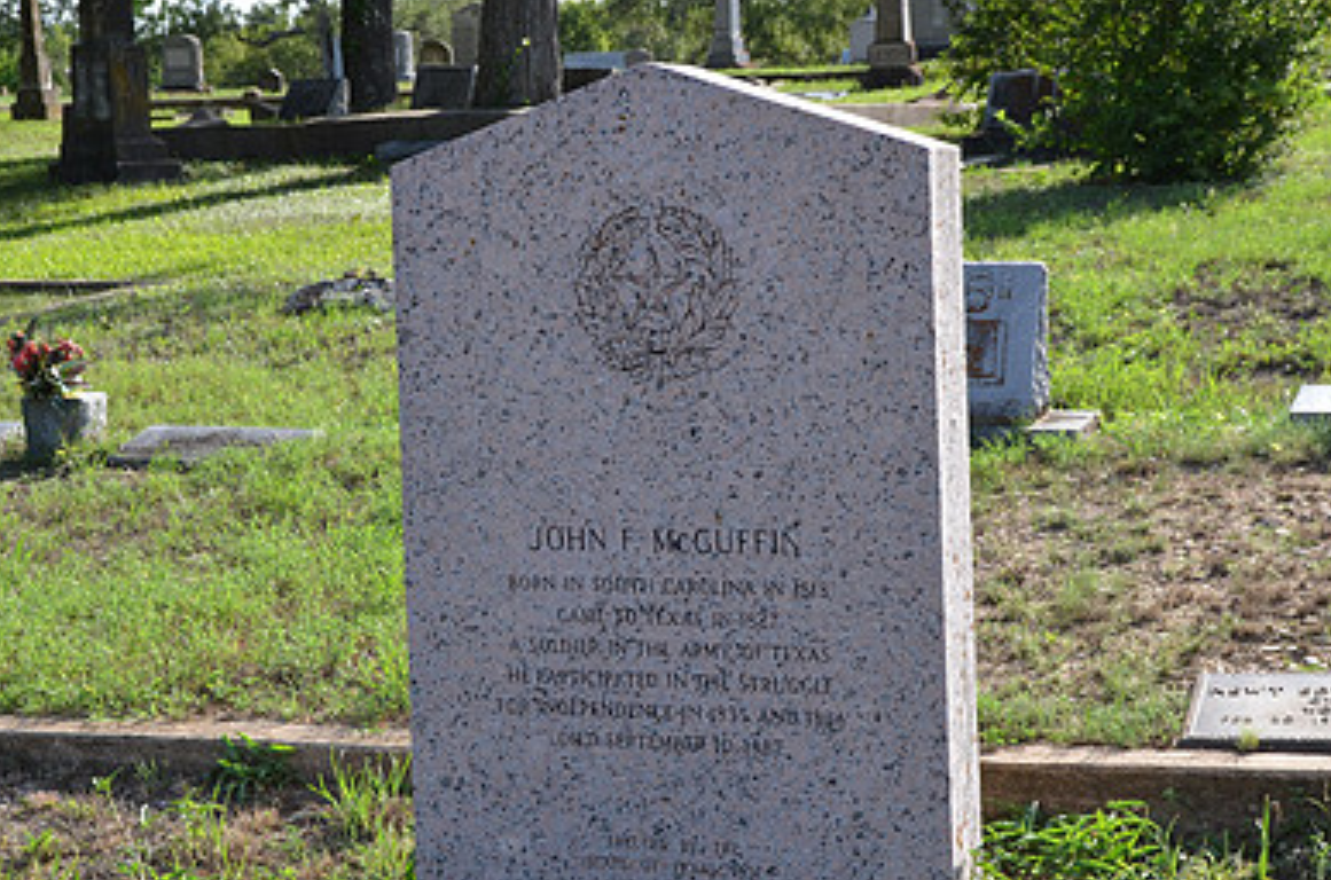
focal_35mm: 63
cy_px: 536
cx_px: 647
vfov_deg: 21.4
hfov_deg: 32.0
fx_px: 2324
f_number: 8
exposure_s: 1/250
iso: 200
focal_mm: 28
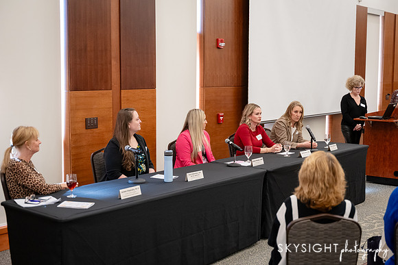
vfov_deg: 26.9
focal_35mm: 50
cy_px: 132
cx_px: 199
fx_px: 556
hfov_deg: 39.4
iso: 3200
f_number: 2.8
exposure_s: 1/250
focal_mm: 49
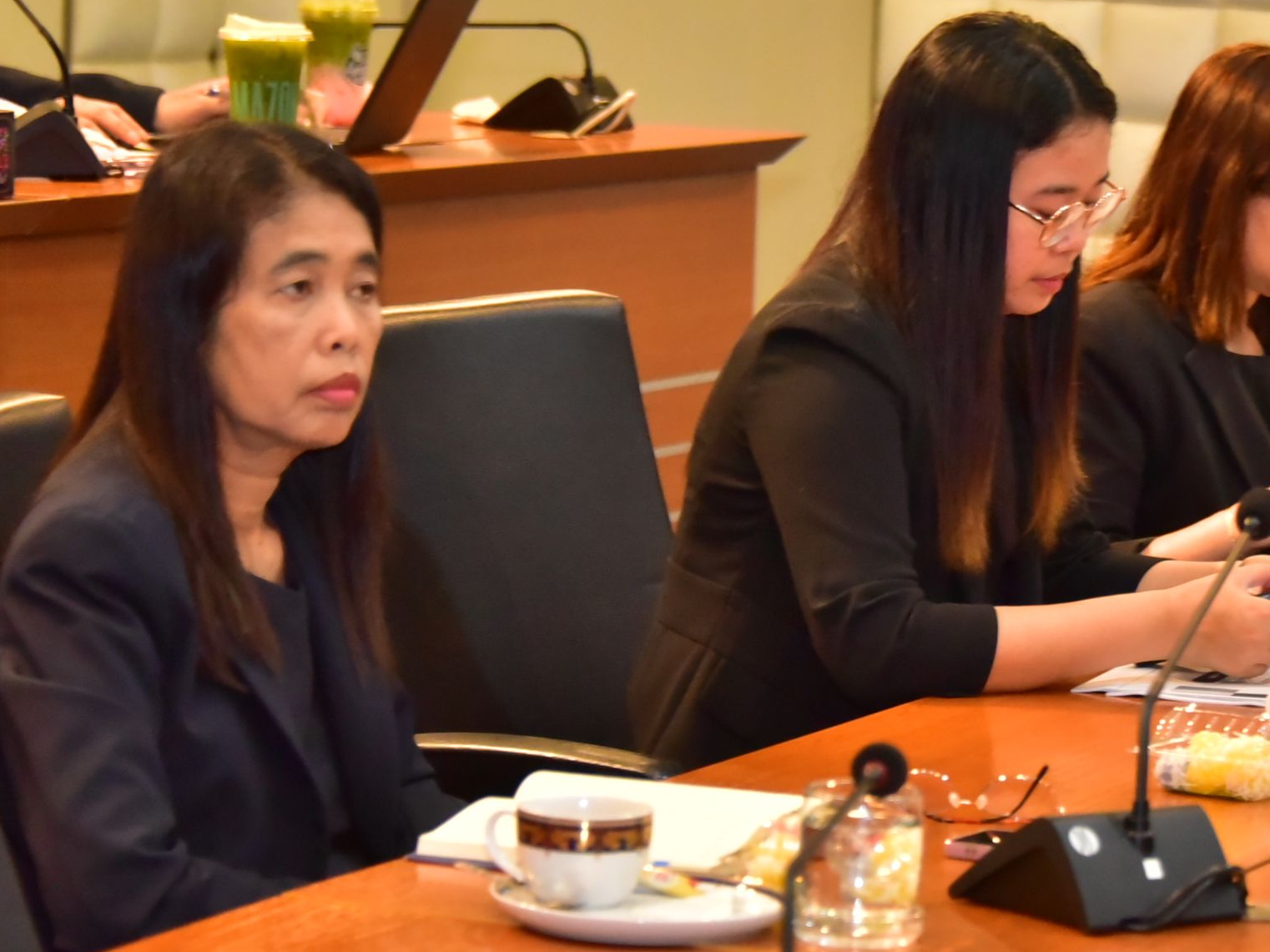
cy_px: 355
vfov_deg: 9.4
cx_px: 918
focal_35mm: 158
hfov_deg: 12.5
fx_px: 5796
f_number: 5.3
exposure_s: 1/160
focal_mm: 100
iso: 8000
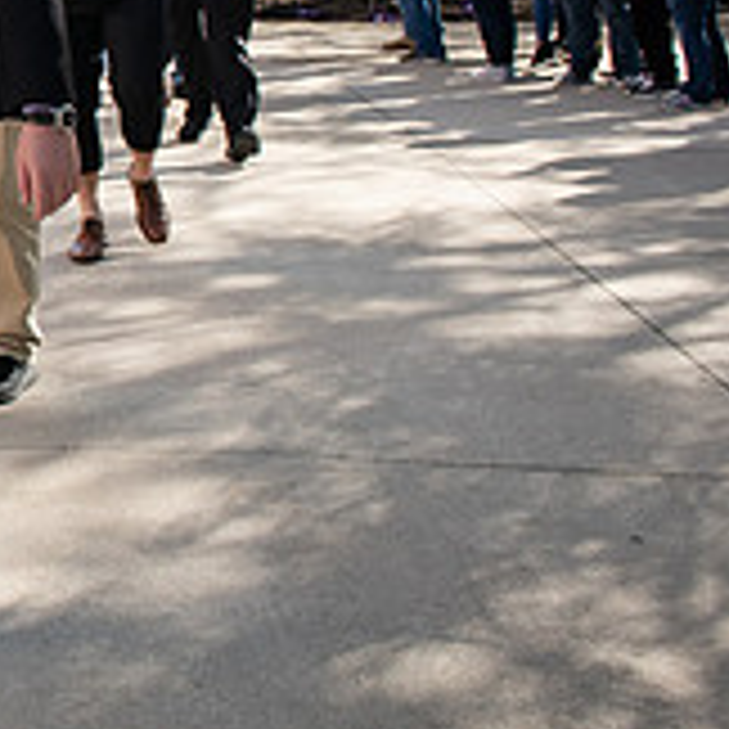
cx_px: -518
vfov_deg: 22.8
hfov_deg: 19.1
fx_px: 1739
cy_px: 11
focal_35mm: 73
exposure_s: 1/500
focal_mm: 24
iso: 400
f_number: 6.3
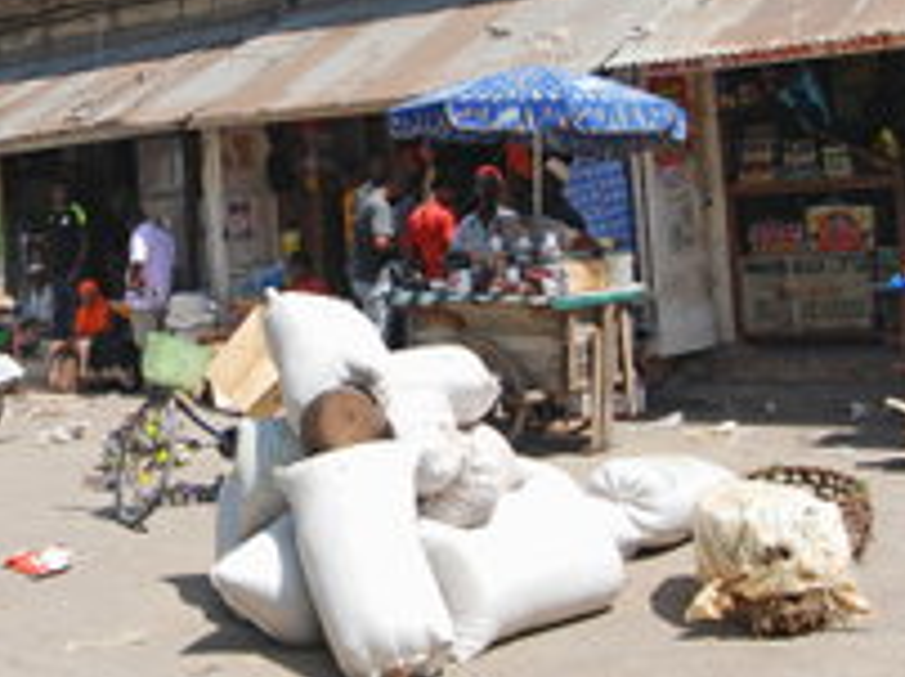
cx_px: 175
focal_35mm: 63
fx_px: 1645
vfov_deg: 23.1
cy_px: 206
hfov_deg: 30.0
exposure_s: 1/250
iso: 250
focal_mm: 22
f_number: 10
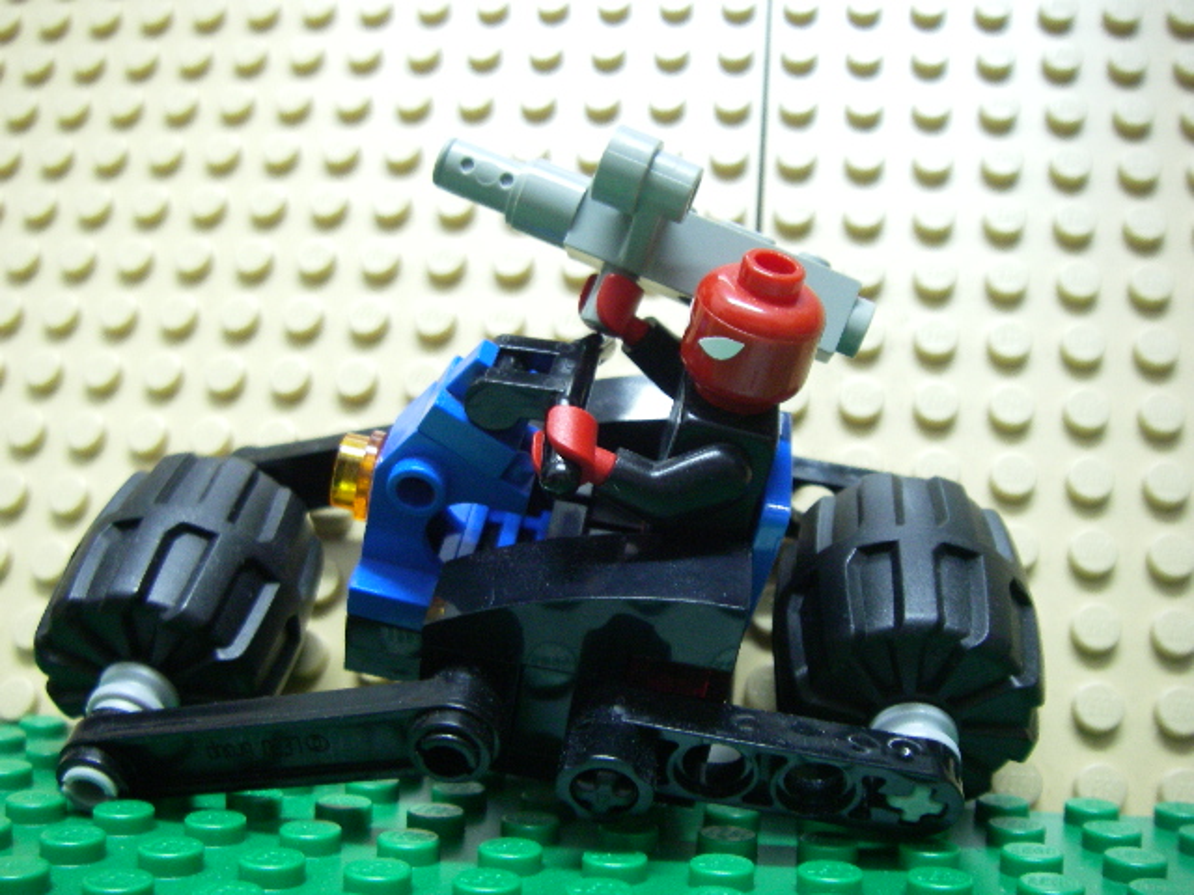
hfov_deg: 49.0
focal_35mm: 38
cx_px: 597
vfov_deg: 37.7
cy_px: 448
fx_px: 1311
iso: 320
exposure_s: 1/4
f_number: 3.3
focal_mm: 6.3
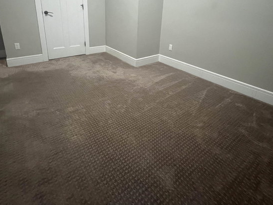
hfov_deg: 84.6
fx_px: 150
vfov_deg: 65.4
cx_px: 132
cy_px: 57
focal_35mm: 19
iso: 800
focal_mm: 1.57
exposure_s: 1/60
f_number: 1.8
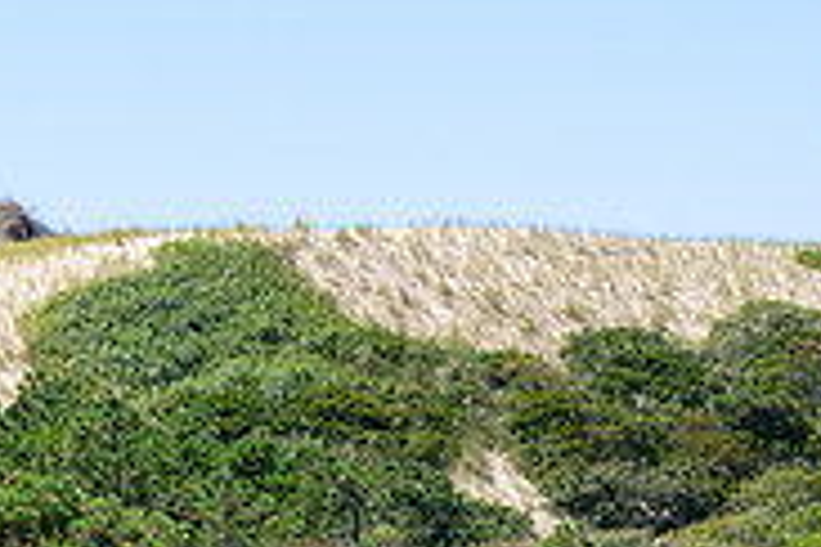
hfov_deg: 8.9
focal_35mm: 231
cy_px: 563
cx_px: 314
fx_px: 5268
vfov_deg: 5.9
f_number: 14
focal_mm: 73
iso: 400
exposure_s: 1/250
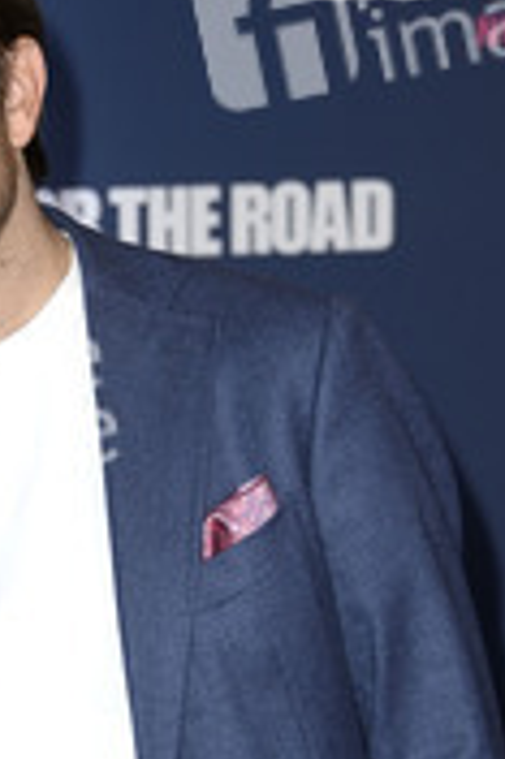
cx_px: 22
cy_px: 656
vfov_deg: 8.1
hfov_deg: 5.4
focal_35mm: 254
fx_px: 5355
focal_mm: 112
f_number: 5.6
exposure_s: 1/250
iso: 800
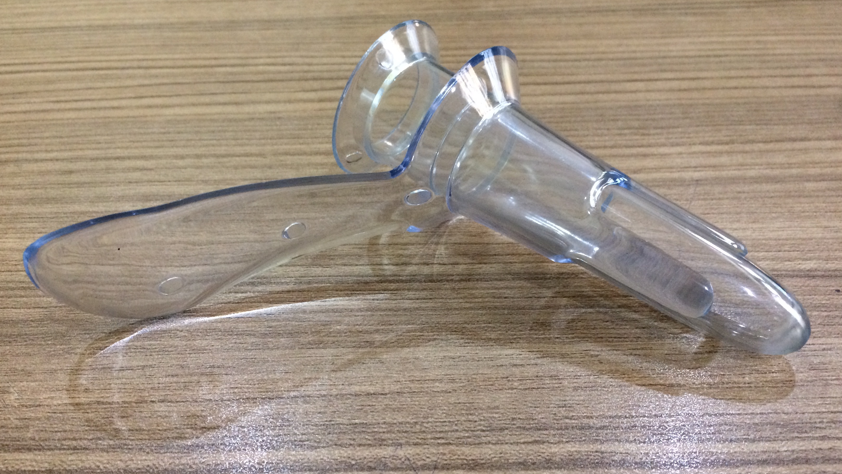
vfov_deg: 36.6
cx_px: 421
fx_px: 714
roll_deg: +3.0
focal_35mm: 32
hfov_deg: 61.0
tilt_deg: -42.2
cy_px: 282
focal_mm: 4.15
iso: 320
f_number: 2.2
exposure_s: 1/33
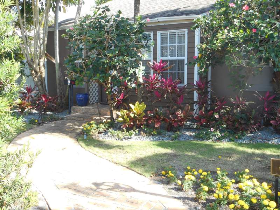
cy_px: 105
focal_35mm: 39
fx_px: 315
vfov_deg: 36.8
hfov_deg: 47.9
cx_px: 140
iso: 80
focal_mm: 6.9
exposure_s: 1/50
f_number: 4.5
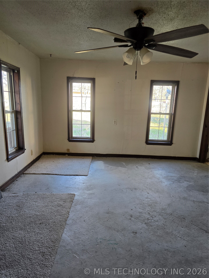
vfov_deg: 73.9
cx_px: 104
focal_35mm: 23
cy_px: 139
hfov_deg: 58.9
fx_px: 185
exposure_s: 1/120
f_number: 1.7
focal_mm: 6.3
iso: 160
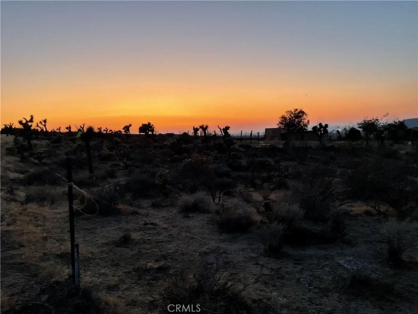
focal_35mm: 29
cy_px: 157
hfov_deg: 61.7
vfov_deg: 48.2
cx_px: 209
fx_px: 350
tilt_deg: -6.3
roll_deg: +1.3
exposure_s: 1/60
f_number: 1.8
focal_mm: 3
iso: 200
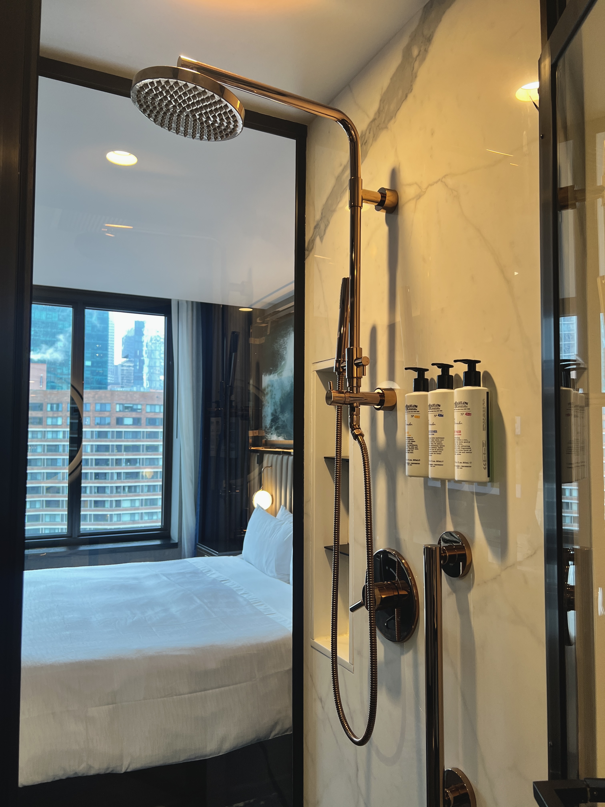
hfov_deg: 53.1
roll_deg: -0.5
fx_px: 606
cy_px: 404
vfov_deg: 67.3
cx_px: 302
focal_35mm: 26
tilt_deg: +4.2
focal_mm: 5.7
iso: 80
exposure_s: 1/60
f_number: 1.5
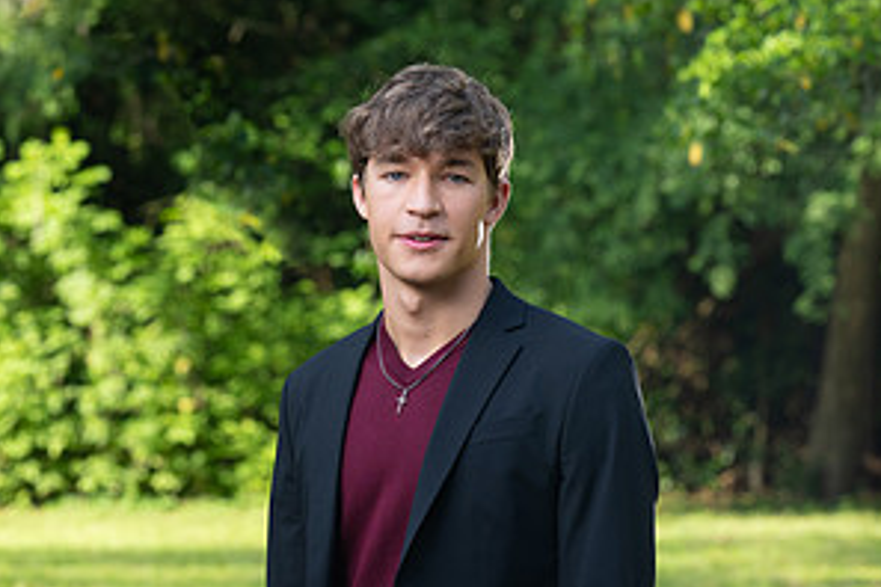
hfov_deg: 9.1
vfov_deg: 6.0
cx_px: 442
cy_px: 448
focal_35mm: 227
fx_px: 5555
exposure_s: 1/200
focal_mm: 150
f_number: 8
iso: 400
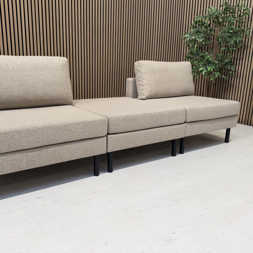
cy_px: 124
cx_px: 106
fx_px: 240
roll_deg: -0.3
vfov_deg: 55.6
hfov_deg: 55.3
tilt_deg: -14.0
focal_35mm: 29
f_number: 1.78
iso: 200
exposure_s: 1/121
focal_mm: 6.76
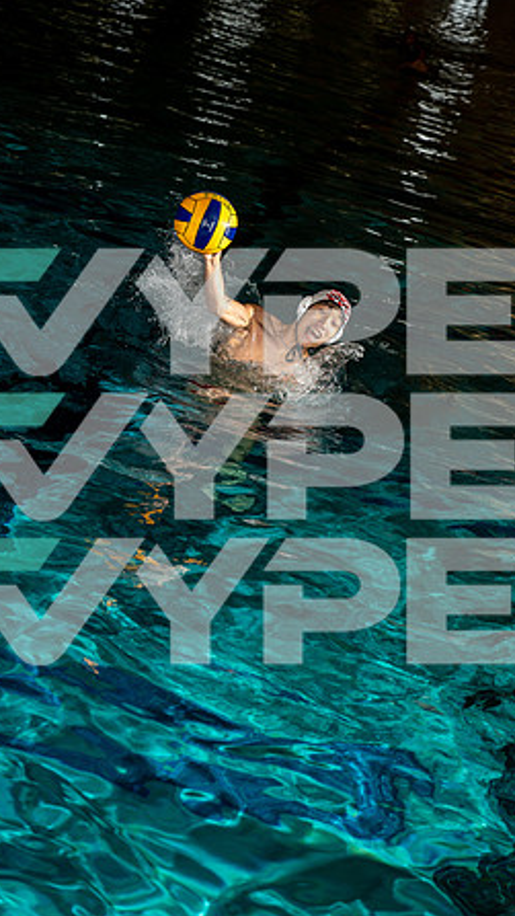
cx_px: 244
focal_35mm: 74
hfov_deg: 16.3
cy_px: 458
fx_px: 1796
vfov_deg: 28.6
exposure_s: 1/250
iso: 100
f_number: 4
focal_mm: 70
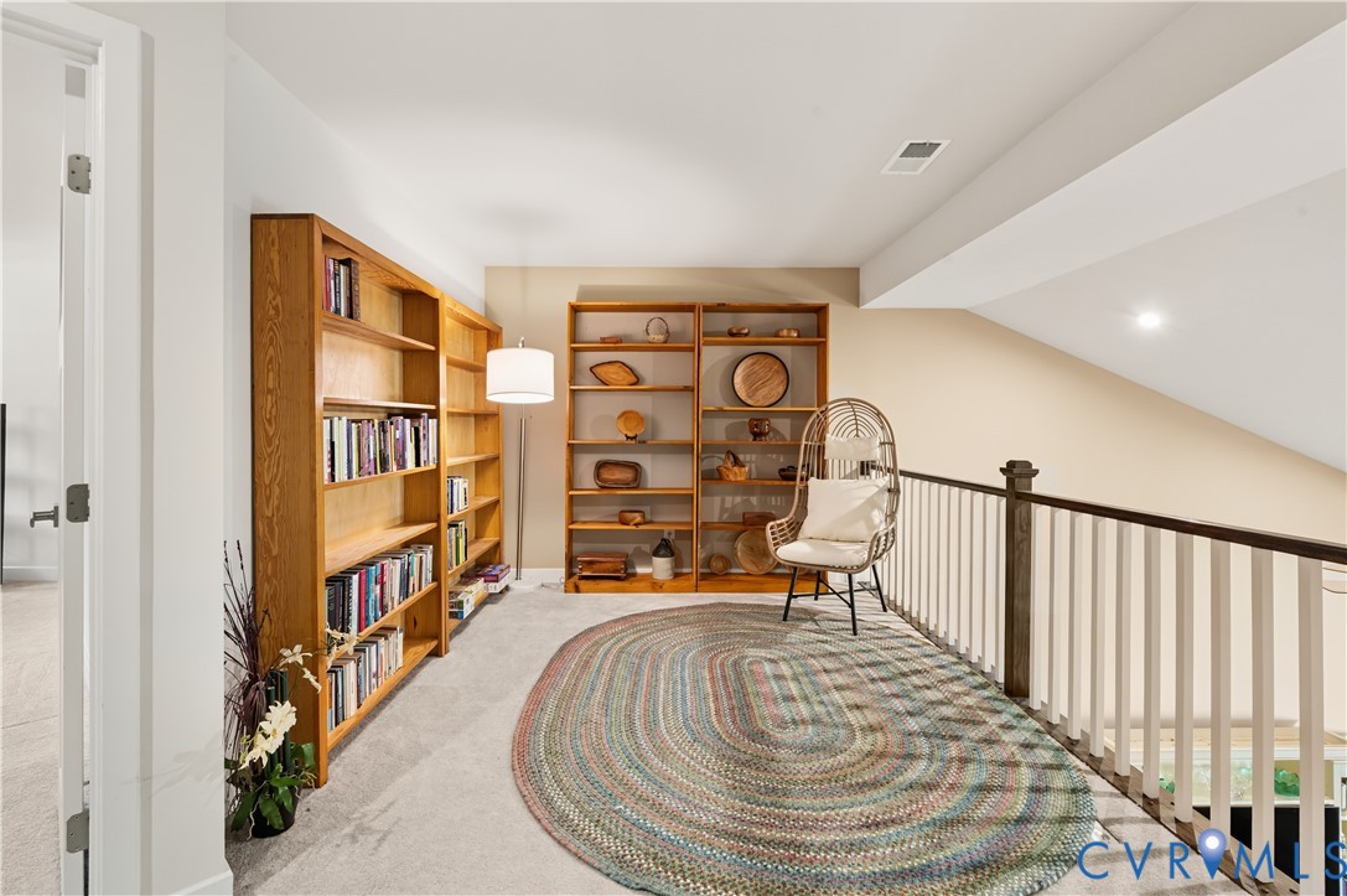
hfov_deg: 96.8
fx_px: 598
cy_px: 448
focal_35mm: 16
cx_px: 674
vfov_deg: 73.7
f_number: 9
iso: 1600
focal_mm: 16
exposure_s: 1/2.5
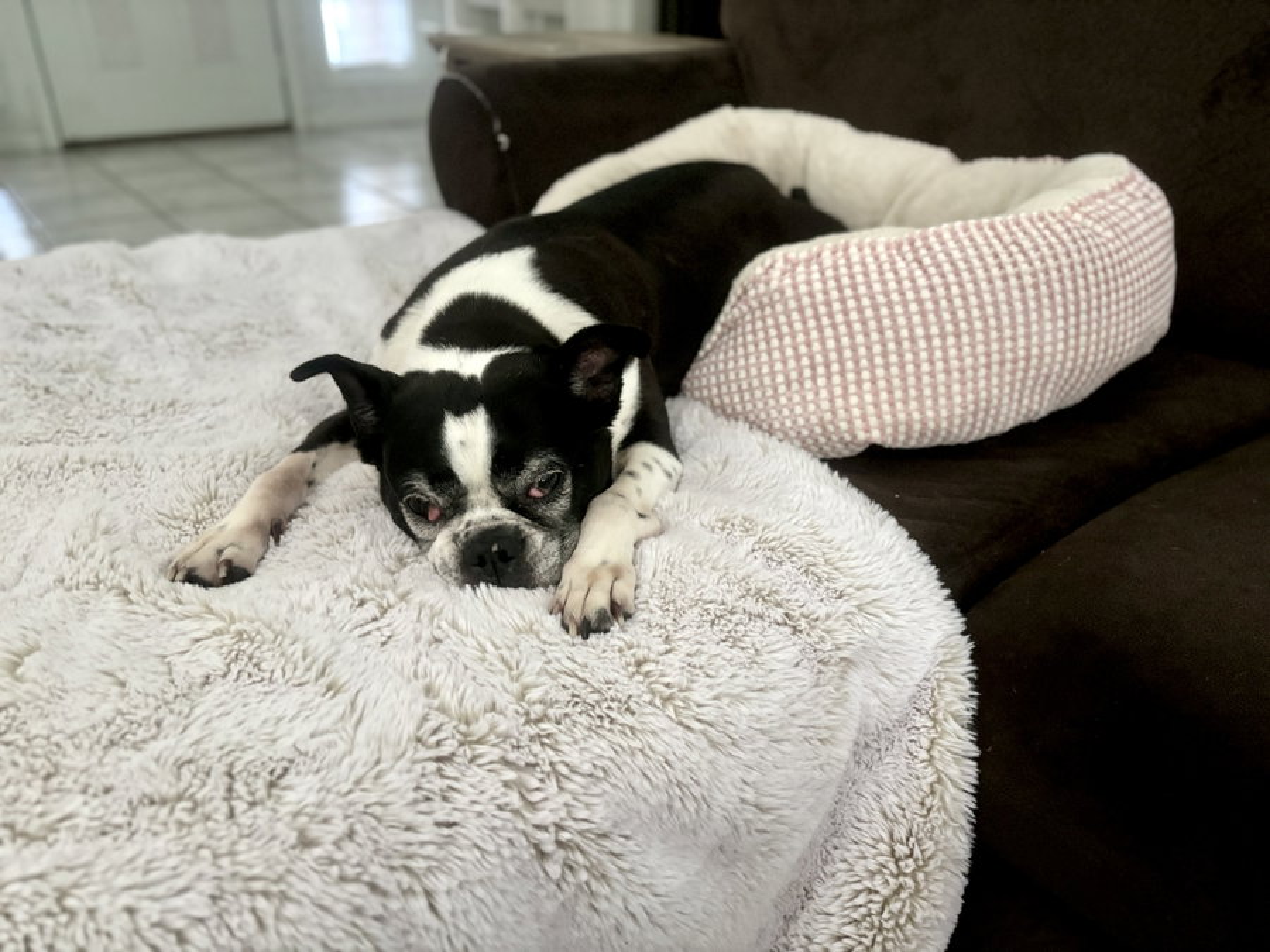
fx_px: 954
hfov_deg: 67.3
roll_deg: -0.9
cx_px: 635
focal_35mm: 26
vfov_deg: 53.1
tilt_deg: -28.4
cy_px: 476
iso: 640
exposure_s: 1/30
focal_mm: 5.96
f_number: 1.6
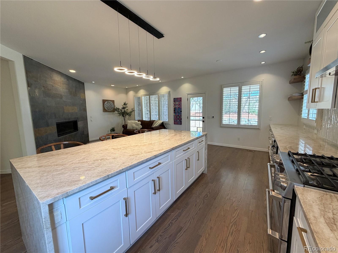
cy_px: 126
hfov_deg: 102.1
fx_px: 137
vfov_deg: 85.7
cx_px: 169
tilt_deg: -7.6
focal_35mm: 14
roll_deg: +0.6
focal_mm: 2.22
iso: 160
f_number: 2.2
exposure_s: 1/120
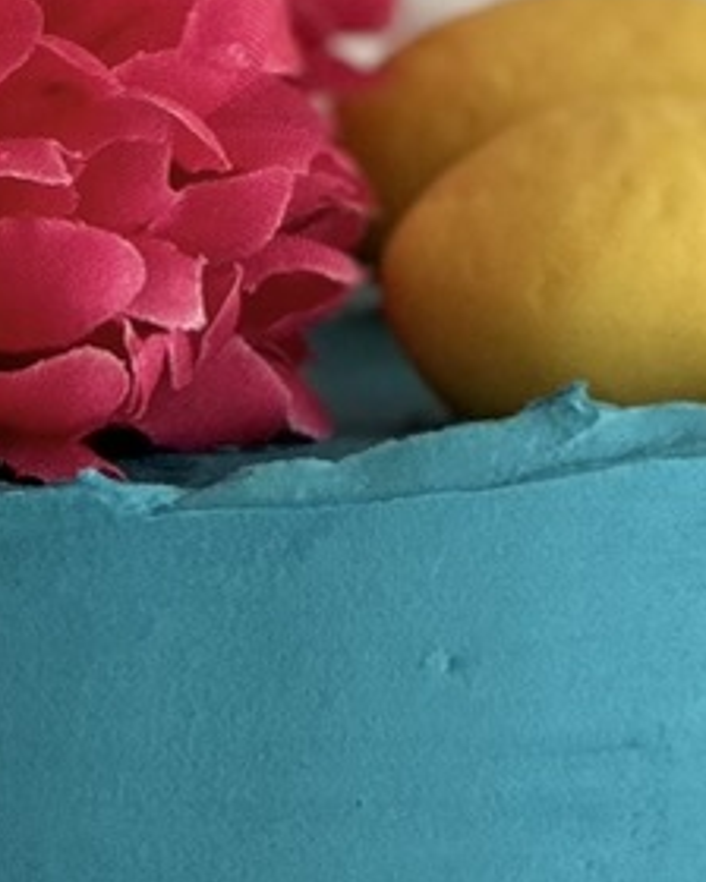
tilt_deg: -10.8
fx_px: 14339
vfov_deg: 3.5
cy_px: 1720
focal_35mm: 549
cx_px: -35
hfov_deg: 2.8
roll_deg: -0.6
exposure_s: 1/121
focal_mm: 9
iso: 50
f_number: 2.8
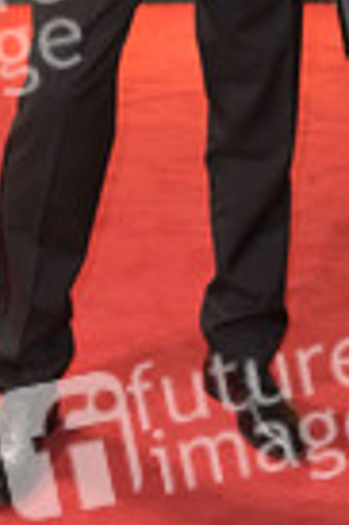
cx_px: 303
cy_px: -146
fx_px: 2041
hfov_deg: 9.7
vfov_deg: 14.1
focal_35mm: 140
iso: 1000
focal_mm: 48
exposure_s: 1/160
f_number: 5.6
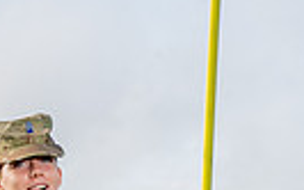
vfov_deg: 5.2
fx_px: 2004
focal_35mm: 242
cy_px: 472
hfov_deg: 8.6
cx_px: 2
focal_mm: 70
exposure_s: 1/250
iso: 320
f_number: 10
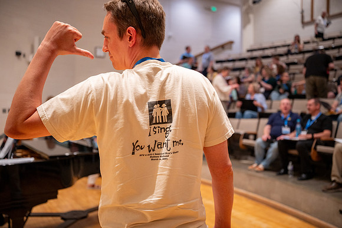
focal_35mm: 34
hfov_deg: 56.5
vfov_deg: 39.4
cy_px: 114
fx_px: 318
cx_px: 171
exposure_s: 1/200
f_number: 2.8
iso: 800
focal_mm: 33.5
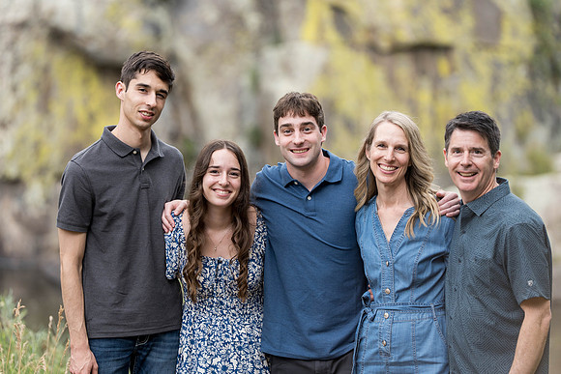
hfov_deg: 10.3
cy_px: 187
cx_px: 280
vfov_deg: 6.9
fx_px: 3117
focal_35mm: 200
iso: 500
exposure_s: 1/160
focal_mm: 200
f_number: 3.5
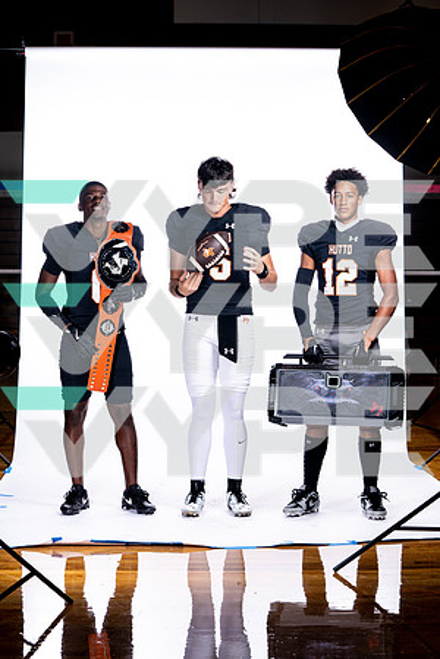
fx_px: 1283
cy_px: 330
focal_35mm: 70
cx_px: 220
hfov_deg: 19.5
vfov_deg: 28.8
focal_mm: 70
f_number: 5.6
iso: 400
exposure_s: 1/250
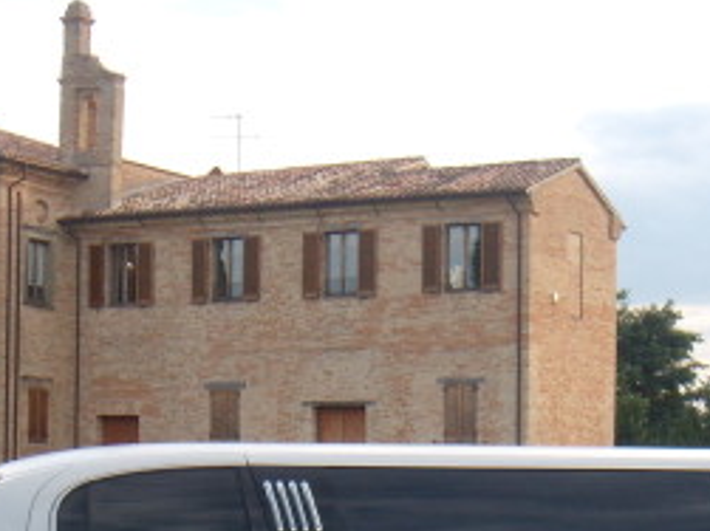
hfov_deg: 20.2
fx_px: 1989
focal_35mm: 97
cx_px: 458
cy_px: 537
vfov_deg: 15.0
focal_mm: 6.4
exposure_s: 1/64.9
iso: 64
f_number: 5.7
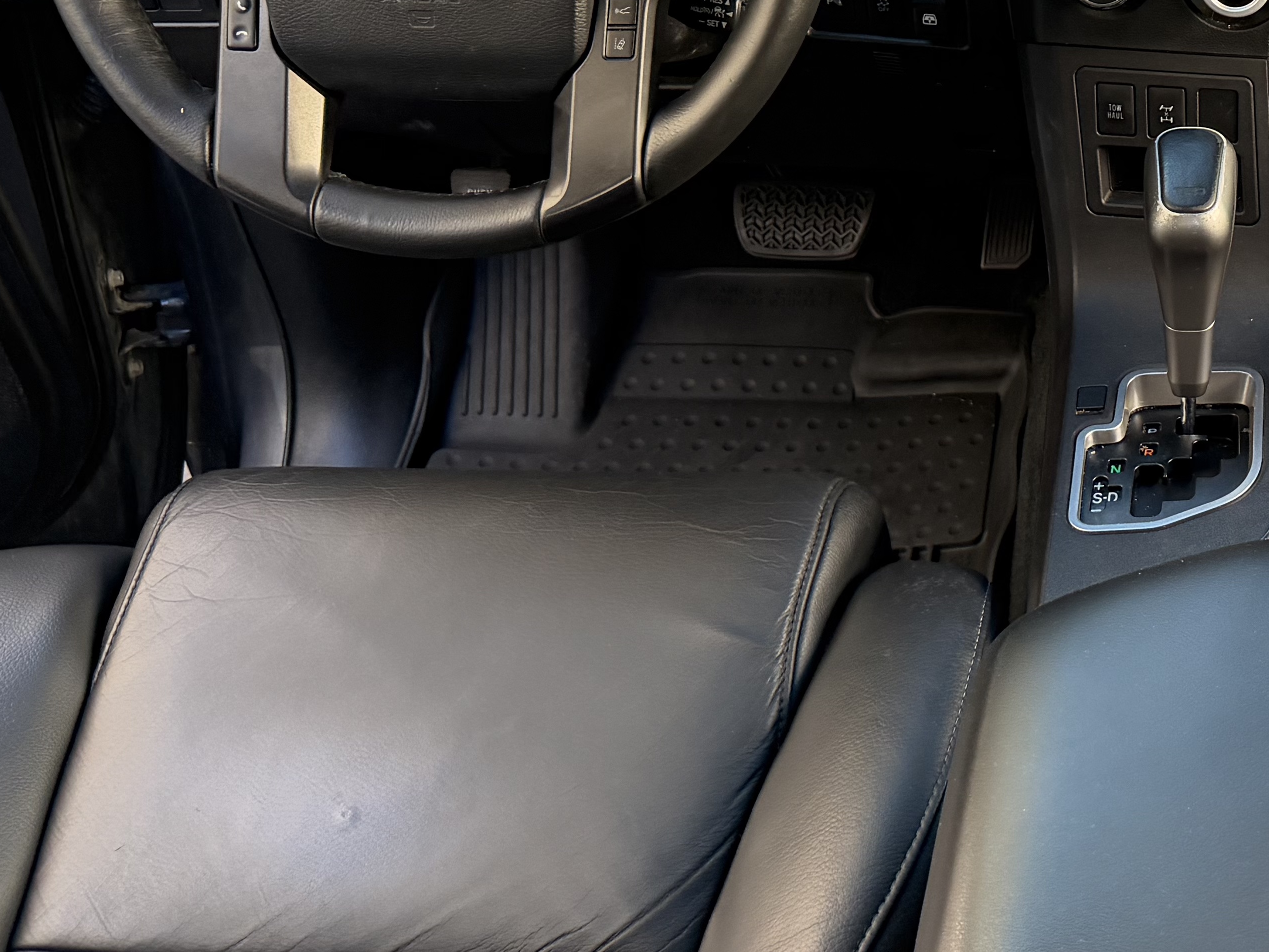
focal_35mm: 54
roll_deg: +0.3
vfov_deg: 26.1
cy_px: 90
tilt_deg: -31.6
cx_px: 1328
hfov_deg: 32.1
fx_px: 1980
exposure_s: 1/214
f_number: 1.78
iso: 200
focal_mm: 6.76
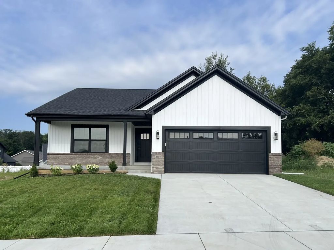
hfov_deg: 67.3
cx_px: 167
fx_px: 251
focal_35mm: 26
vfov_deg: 53.1
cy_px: 125
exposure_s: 1/4444
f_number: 1.5
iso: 50
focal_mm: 5.7
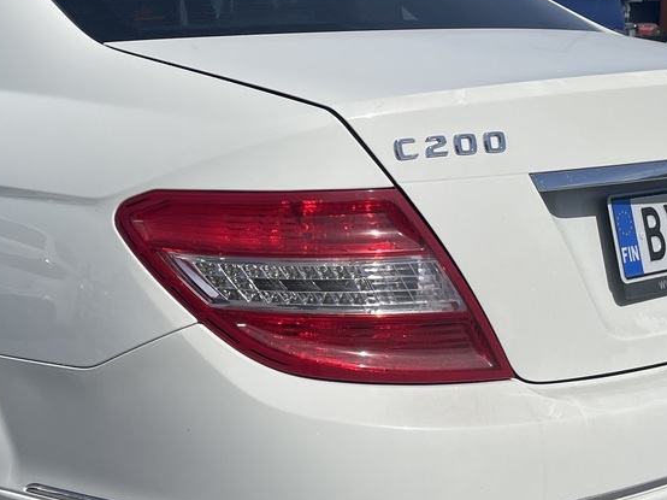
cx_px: 124
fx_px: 1252
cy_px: 170
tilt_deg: -6.0
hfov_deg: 29.1
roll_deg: -1.1
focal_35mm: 65
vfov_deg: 22.5
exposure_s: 1/8547
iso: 32
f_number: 1.6
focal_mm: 5.1
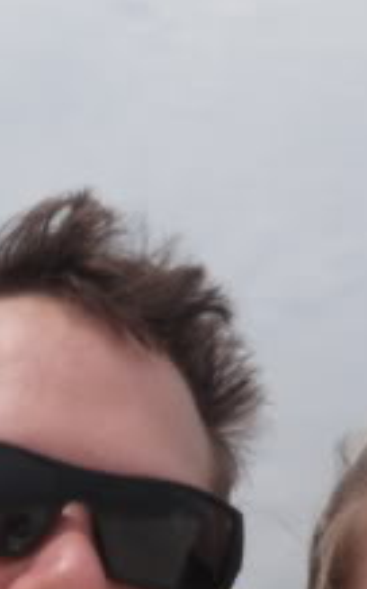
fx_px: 1747
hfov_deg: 11.9
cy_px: 719
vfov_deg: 18.1
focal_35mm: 109
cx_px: -3
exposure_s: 1/400
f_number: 5
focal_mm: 5
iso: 50
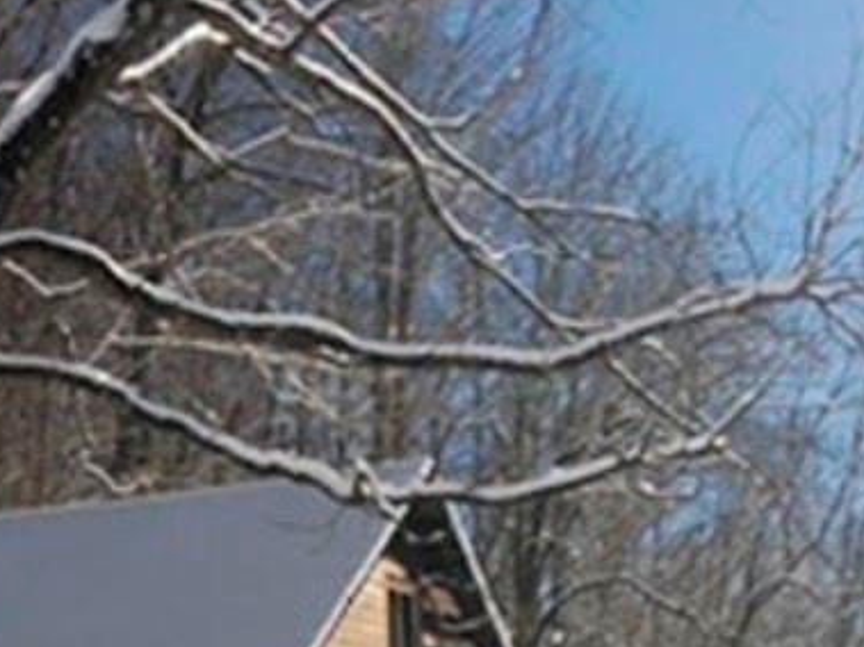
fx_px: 1772
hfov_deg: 27.3
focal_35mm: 71
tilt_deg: +2.7
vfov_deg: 19.4
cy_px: 797
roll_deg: +1.8
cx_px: 331
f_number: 1.8
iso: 20
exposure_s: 1/4000
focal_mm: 4
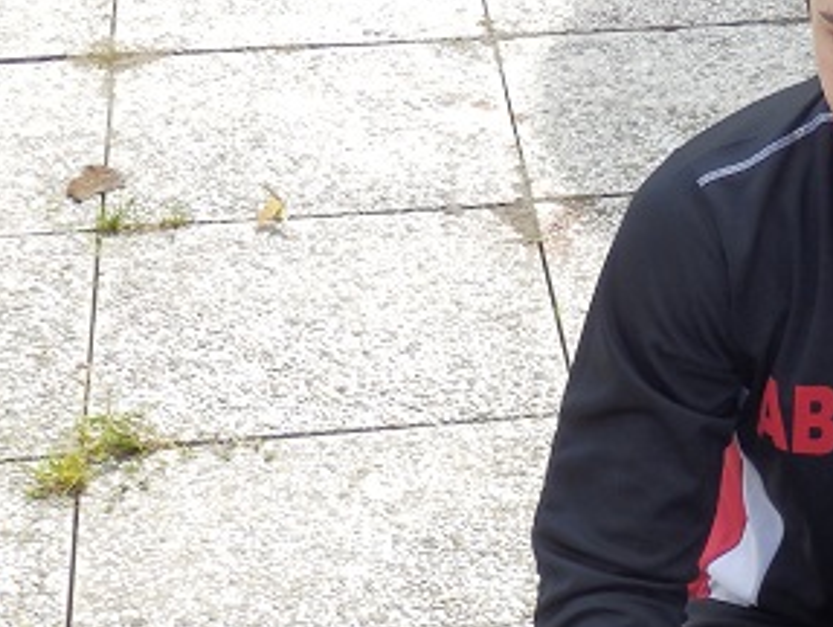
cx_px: 862
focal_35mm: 103
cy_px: 462
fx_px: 2482
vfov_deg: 14.3
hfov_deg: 18.5
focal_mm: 6.6
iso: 80
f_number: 3.6
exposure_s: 1/250
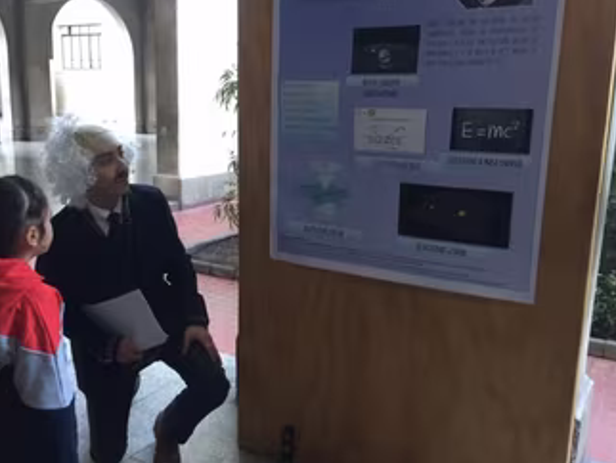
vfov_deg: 39.7
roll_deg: -2.1
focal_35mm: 36
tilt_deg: -12.8
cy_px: 235
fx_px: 641
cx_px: 254
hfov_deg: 51.1
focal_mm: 4.15
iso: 125
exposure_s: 1/10
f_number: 2.2
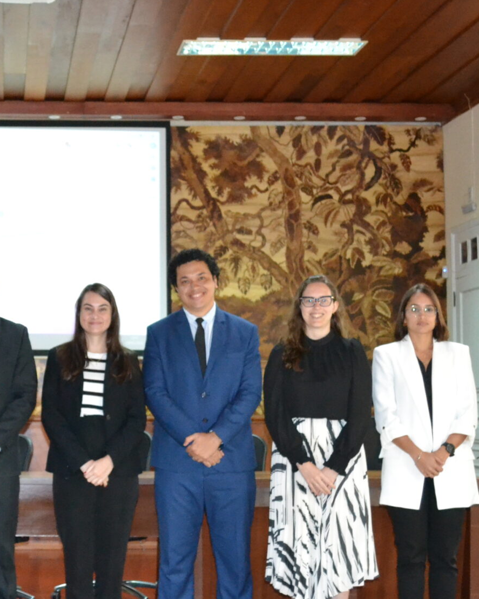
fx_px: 1152
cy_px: 338
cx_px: 28
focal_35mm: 65
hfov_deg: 22.8
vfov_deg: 29.1
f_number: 3.8
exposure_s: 1/60
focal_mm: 20
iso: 2800
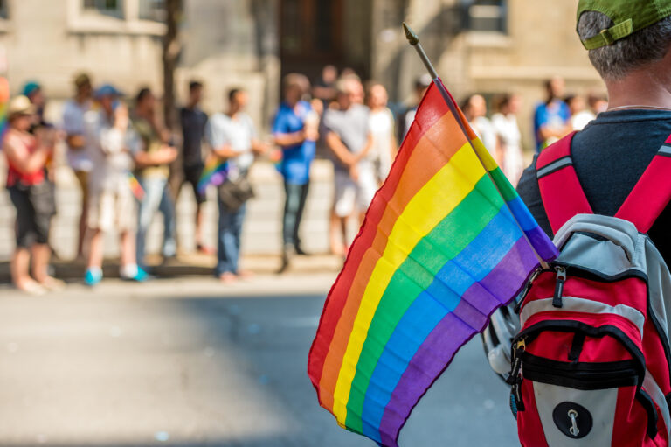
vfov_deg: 16.6
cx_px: 336
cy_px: 224
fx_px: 1527
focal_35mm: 82
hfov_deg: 24.8
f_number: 5.6
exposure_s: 1/500
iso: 360
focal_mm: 82
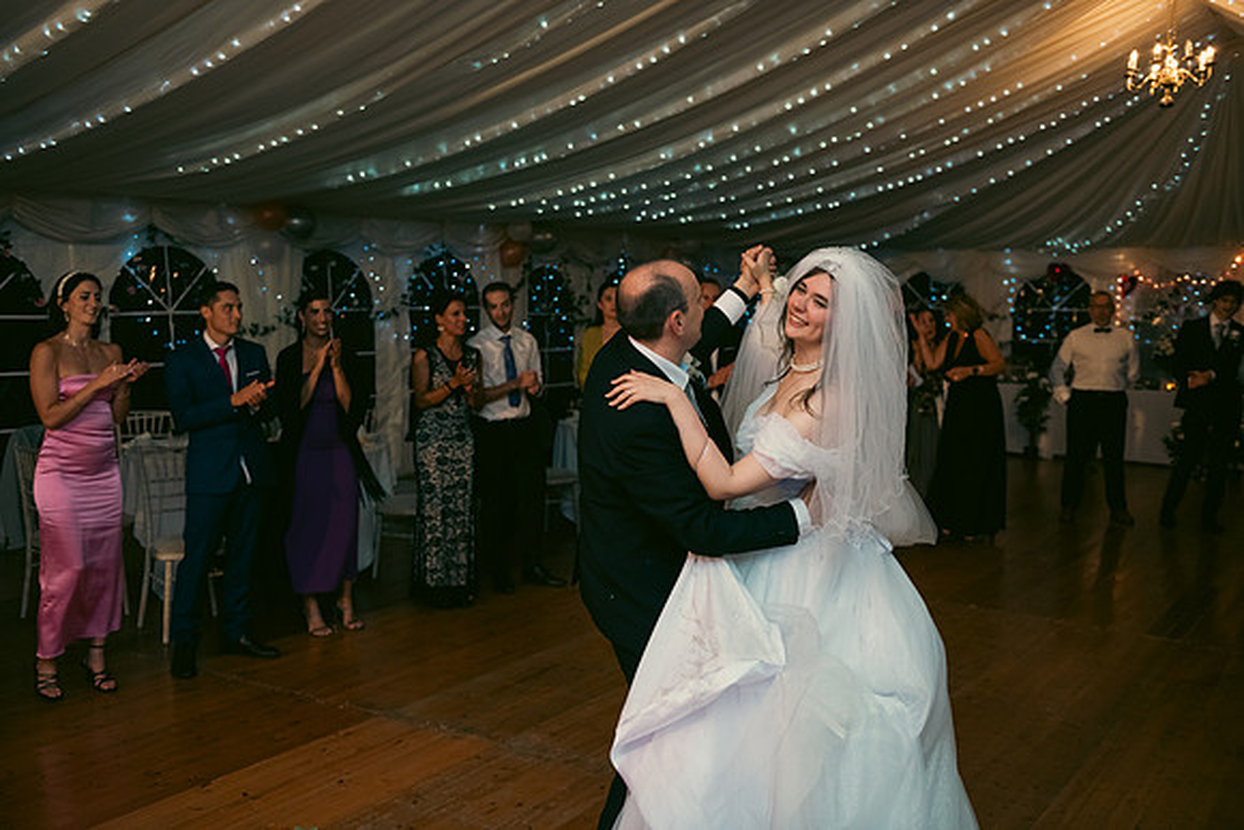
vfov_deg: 37.9
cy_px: 415
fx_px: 1210
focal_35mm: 35
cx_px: 622
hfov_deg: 54.4
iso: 800
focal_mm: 35
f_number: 3.5
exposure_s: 1/160
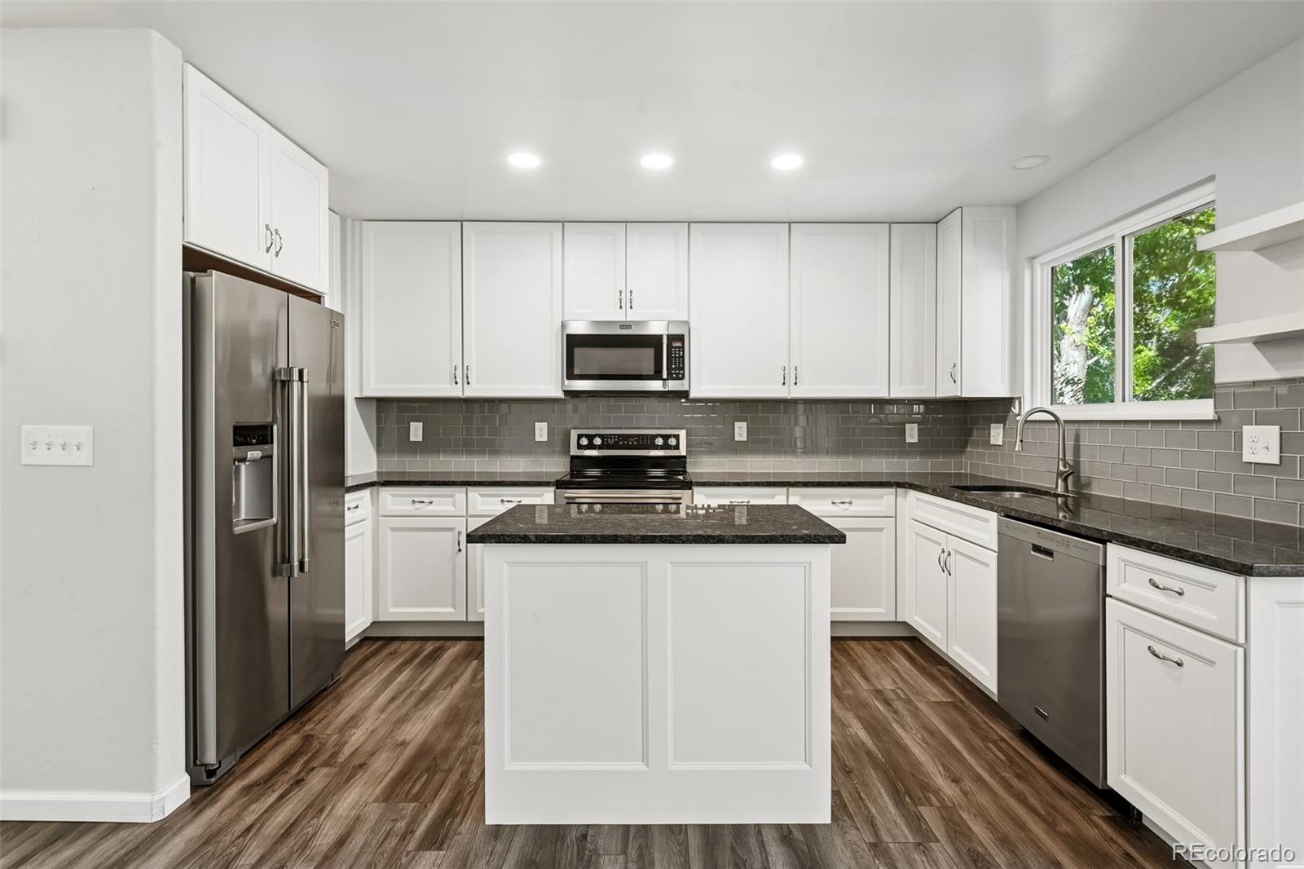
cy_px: 434
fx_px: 616
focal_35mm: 17
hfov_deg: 93.3
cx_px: 652
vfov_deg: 70.4
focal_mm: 17
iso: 400
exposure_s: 1/10
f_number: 10
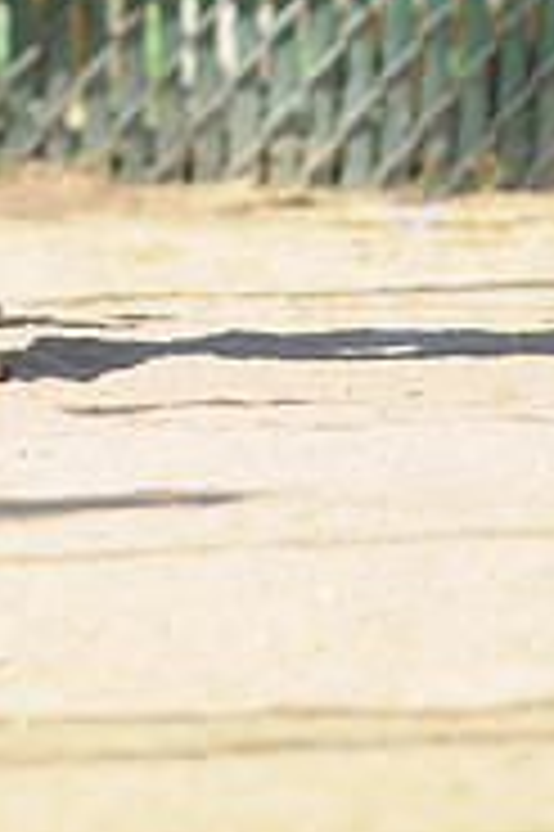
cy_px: -346
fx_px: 32583
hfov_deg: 1.0
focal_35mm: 1409
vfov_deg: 1.5
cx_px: -151
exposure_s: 1/800
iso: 200
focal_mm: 300
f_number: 4
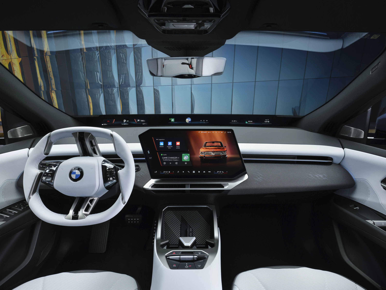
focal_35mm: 20
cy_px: 145
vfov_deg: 66.0
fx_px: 223
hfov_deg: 81.8
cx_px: 193
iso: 3200
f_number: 11
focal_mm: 24.8
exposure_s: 1/50
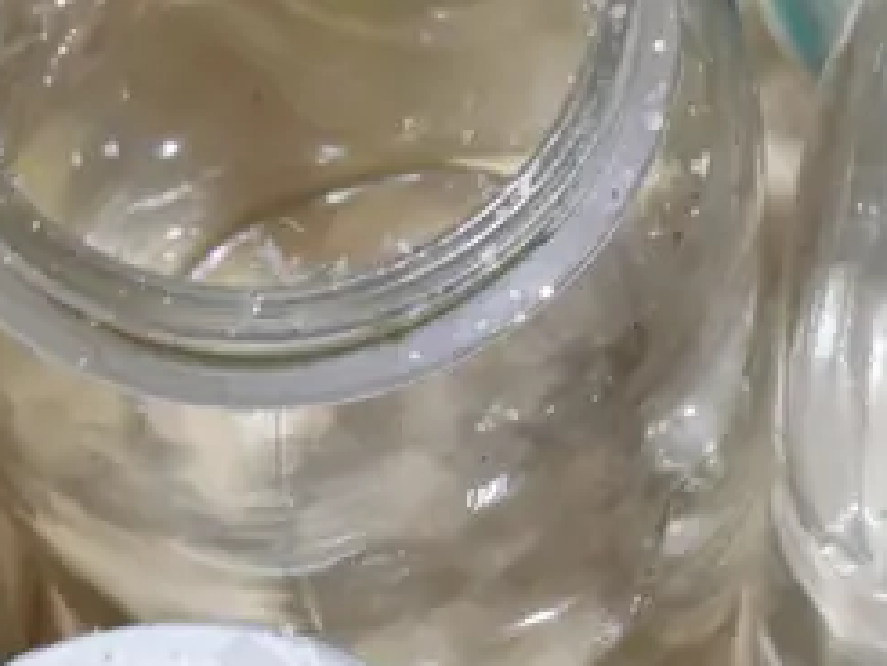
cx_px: 1655
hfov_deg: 11.0
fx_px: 4281
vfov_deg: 8.7
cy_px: -331
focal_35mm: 167
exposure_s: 1/60
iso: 500
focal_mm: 20
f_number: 4.4
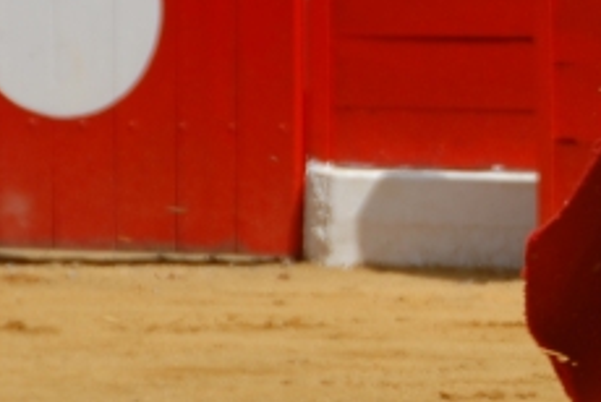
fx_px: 12486
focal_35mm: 747
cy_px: 226
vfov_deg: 1.8
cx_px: 1309
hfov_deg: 2.7
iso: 100
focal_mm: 112
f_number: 6.7
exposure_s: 1/350
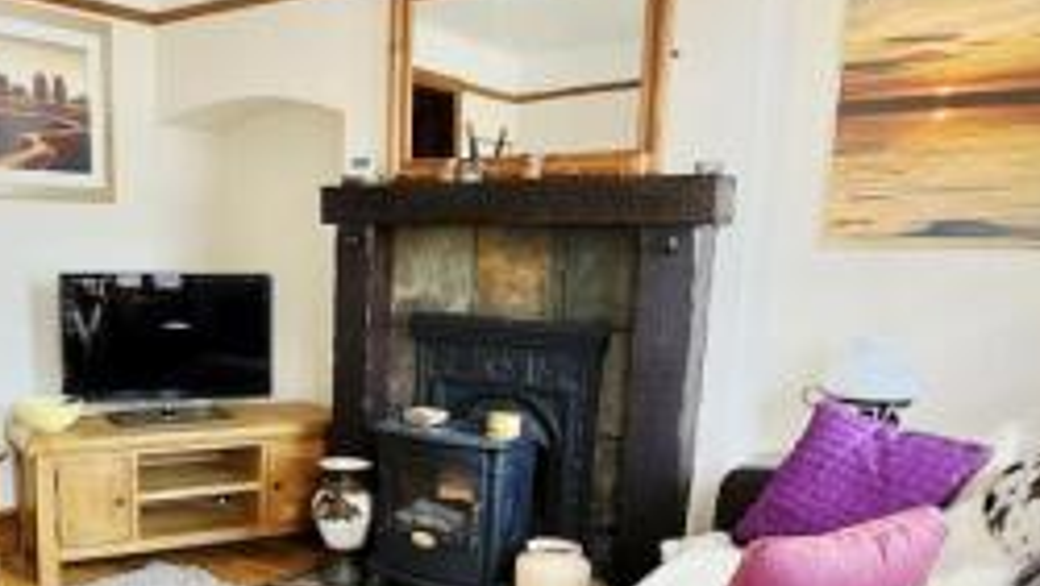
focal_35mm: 33
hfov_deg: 57.2
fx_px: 911
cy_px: 414
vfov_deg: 35.2
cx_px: 293
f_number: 2.2
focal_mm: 2.22
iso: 216
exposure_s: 1/72
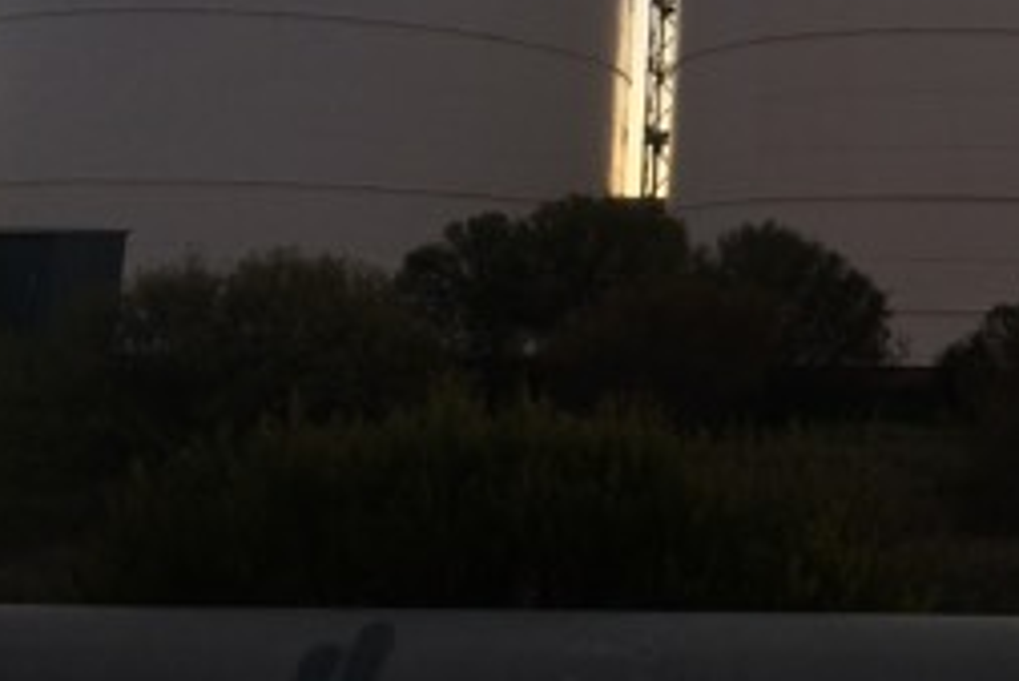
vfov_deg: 21.4
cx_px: 959
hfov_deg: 30.6
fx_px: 1756
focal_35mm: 62
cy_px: 60
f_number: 2.2
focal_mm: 4.15
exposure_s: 1/120
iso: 50
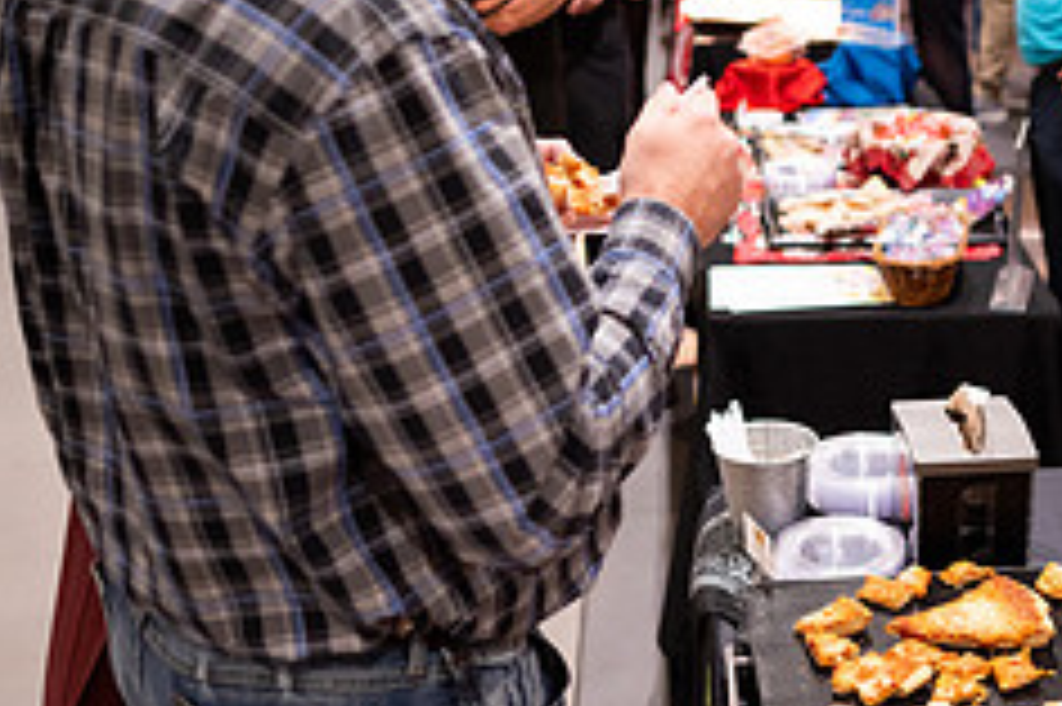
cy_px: 483
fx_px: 1739
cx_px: 868
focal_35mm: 59
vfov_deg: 22.8
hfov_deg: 32.9
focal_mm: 24
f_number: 1.8
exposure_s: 1/200
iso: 1250
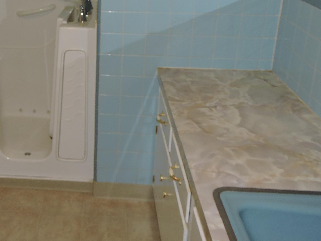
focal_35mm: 43
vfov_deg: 32.4
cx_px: 72
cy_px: 39
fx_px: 399
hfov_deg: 42.2
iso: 200
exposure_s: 1/30
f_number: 3.3
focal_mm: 4.3
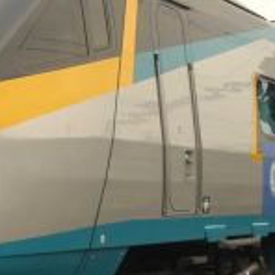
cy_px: 207
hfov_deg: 16.0
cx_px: 123
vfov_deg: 15.9
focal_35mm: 109
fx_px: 977
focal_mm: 21
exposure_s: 1/640
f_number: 5
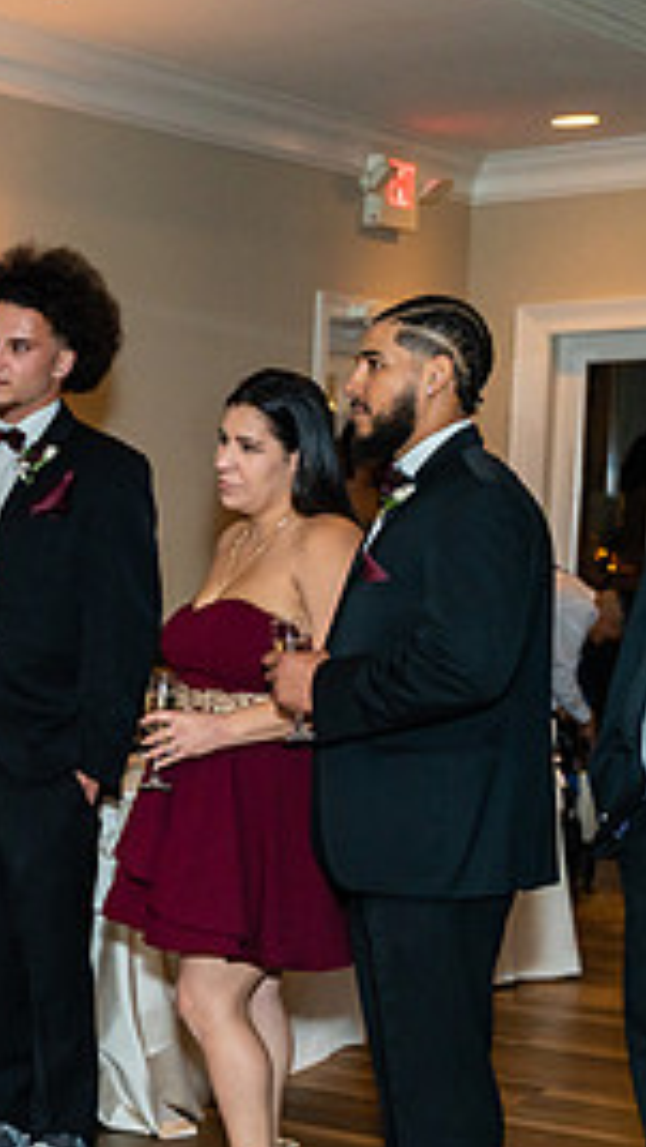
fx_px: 2159
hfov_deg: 15.4
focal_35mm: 71
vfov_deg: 29.4
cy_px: 816
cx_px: -394
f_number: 2.8
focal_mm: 28
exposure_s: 1/160
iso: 1250
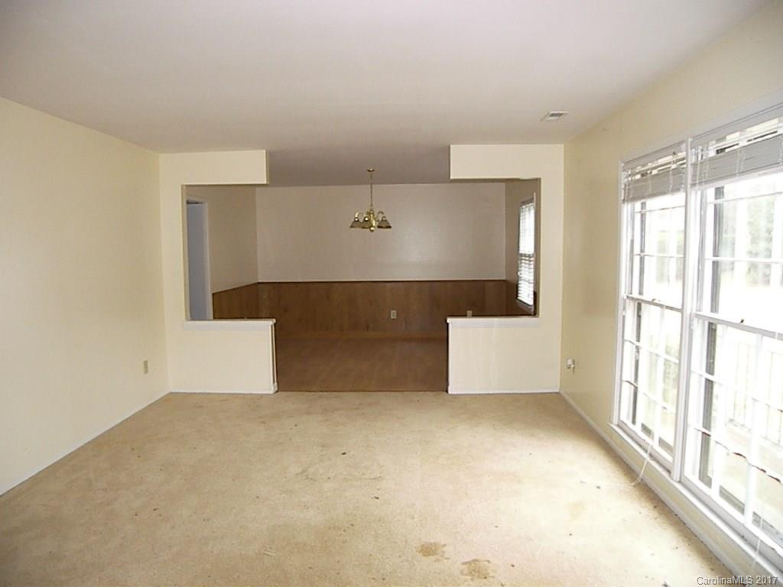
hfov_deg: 71.6
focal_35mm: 24
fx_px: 543
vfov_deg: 56.8
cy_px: 294
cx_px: 392
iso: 400
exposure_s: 1/100
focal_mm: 5
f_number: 2.8
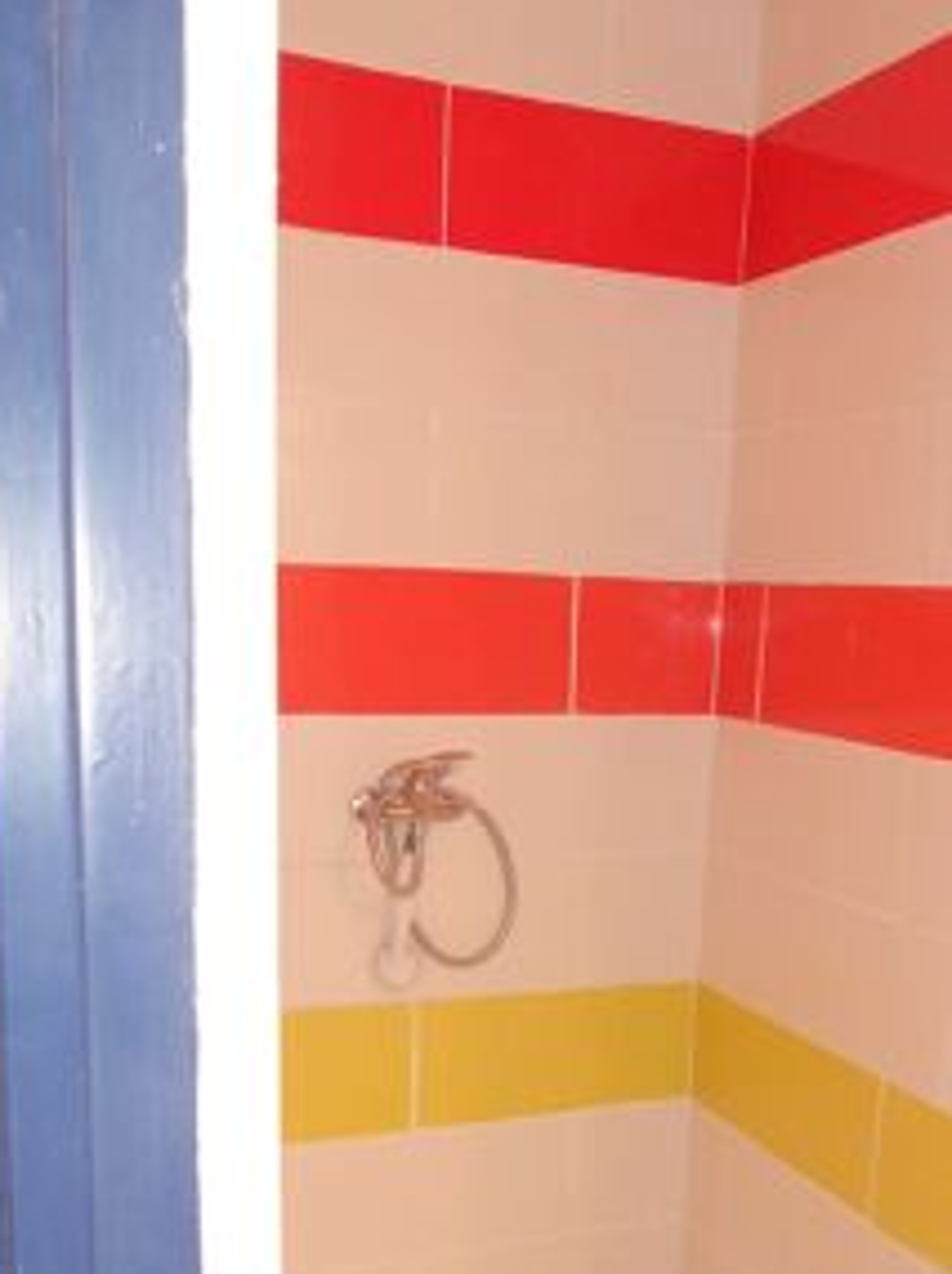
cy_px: 932
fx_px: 1433
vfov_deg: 46.4
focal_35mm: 39
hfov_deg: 36.5
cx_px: 594
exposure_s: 1/25
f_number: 3.2
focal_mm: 4.6
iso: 200
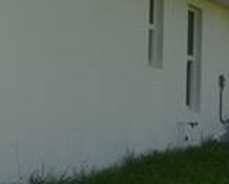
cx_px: -260
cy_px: 49
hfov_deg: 15.5
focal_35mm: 92
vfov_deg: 16.7
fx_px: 624
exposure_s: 1/250
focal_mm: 10
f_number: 10
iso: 100
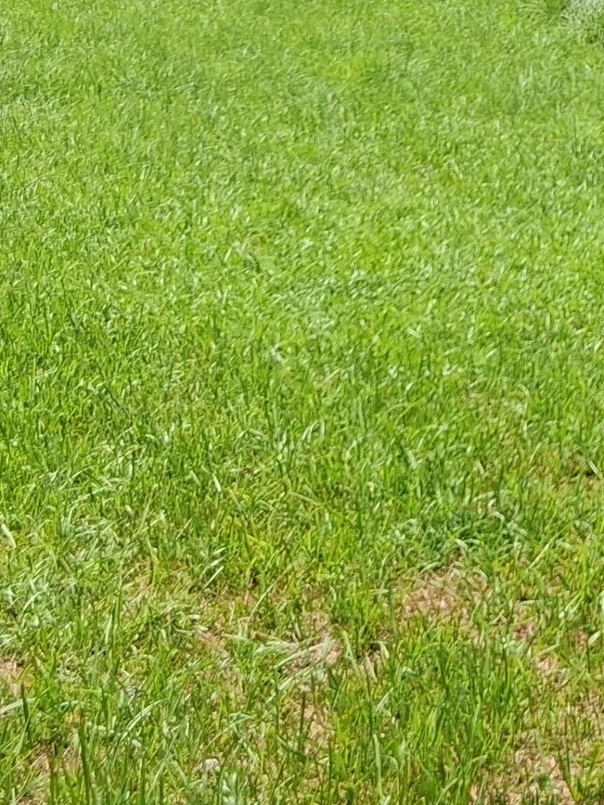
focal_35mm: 92
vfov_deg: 20.7
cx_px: 715
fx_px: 2140
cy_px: 26
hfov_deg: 15.5
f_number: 1.8
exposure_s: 1/581
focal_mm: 3.98
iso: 25
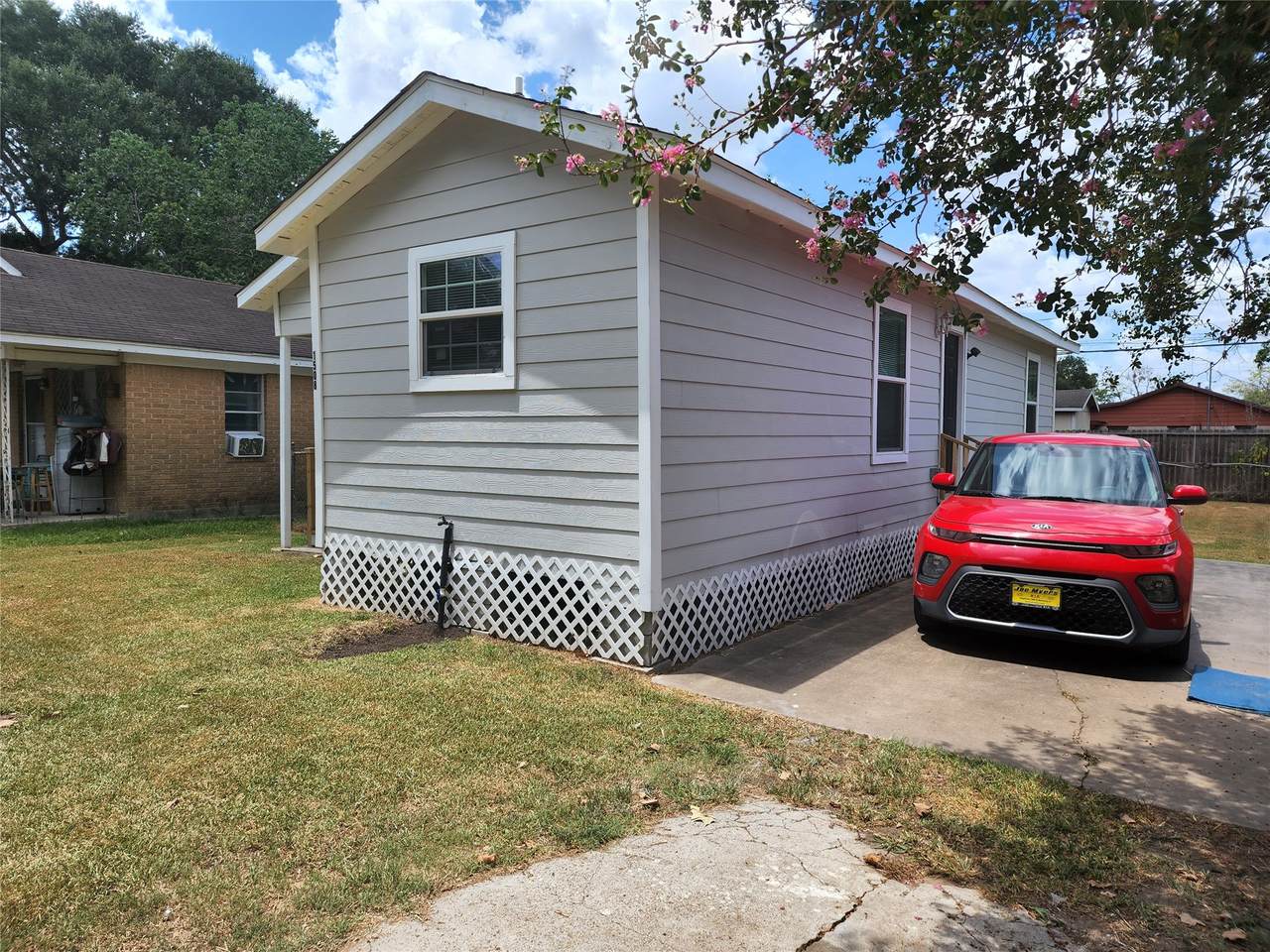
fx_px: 844
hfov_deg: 73.9
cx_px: 635
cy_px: 476
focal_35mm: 23
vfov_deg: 58.9
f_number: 1.8
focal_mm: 6.4
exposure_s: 1/598
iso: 12
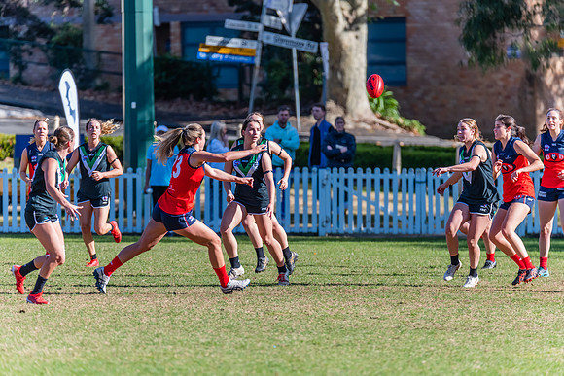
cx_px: 276
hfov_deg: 4.7
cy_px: 188
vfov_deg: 3.2
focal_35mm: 436
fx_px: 6836
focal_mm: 420
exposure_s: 1/1600
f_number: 6
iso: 900
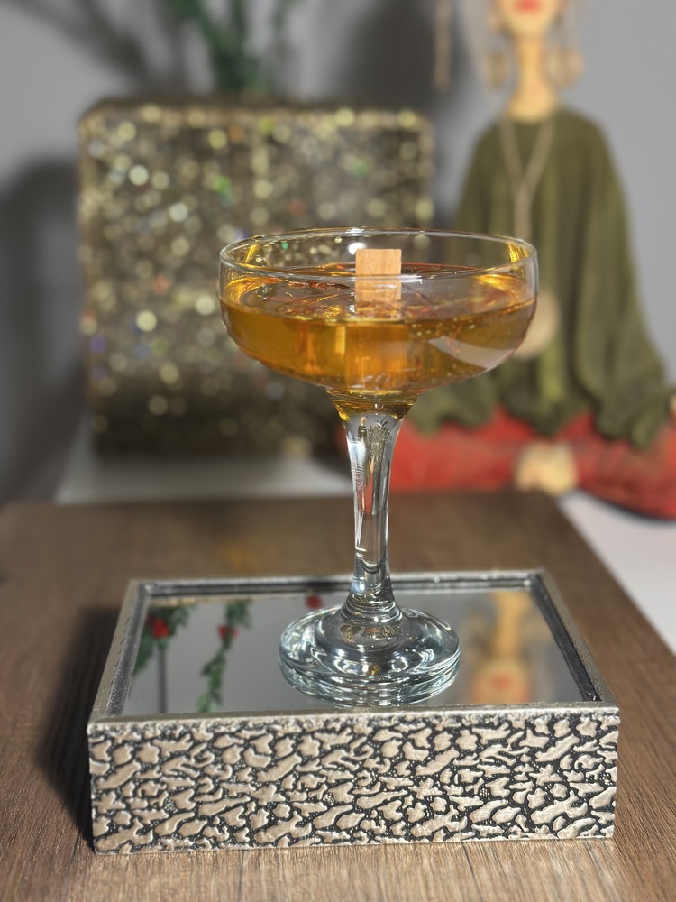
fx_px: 1250
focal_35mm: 48
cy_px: 451
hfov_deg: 30.3
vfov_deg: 39.7
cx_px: 338
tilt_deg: -18.0
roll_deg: +0.2
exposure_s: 1/50
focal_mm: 6.86
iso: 250
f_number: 1.78
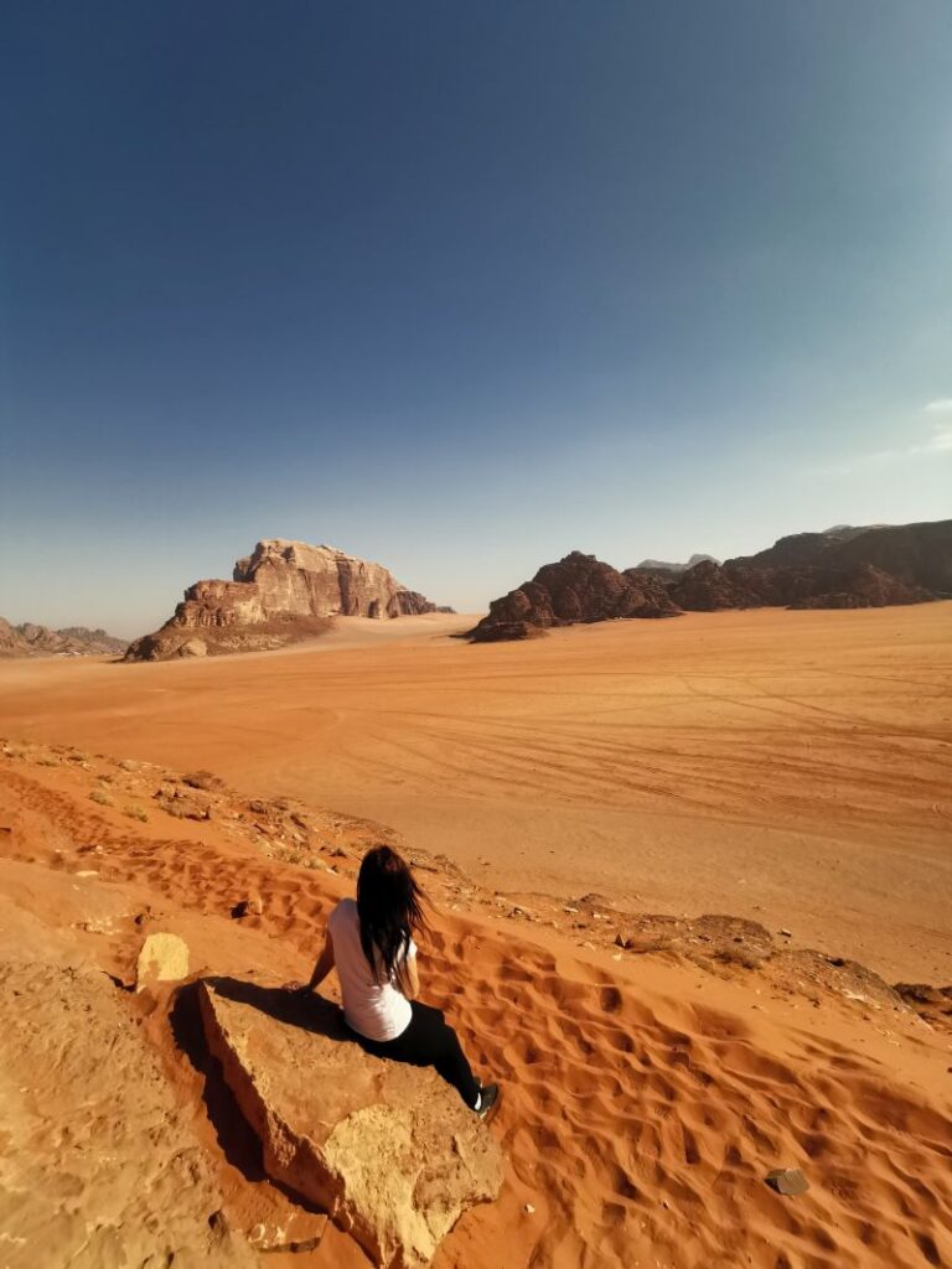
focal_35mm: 16
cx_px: 476
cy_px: 634
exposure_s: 1/1715
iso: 50
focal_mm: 2.35
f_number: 2.2
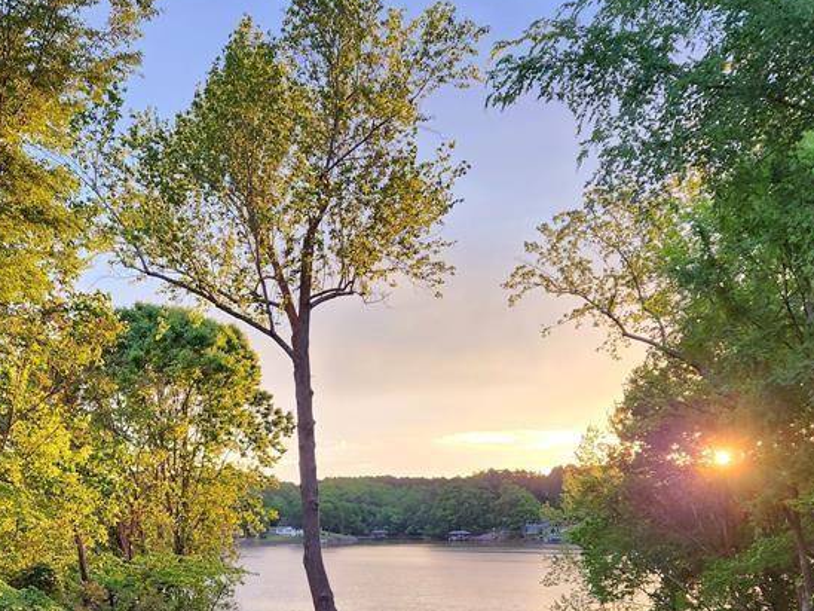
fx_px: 1011
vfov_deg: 32.8
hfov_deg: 43.6
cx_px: 312
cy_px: 479
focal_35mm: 43
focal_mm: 5.4
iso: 160
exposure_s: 1/180
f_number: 1.8
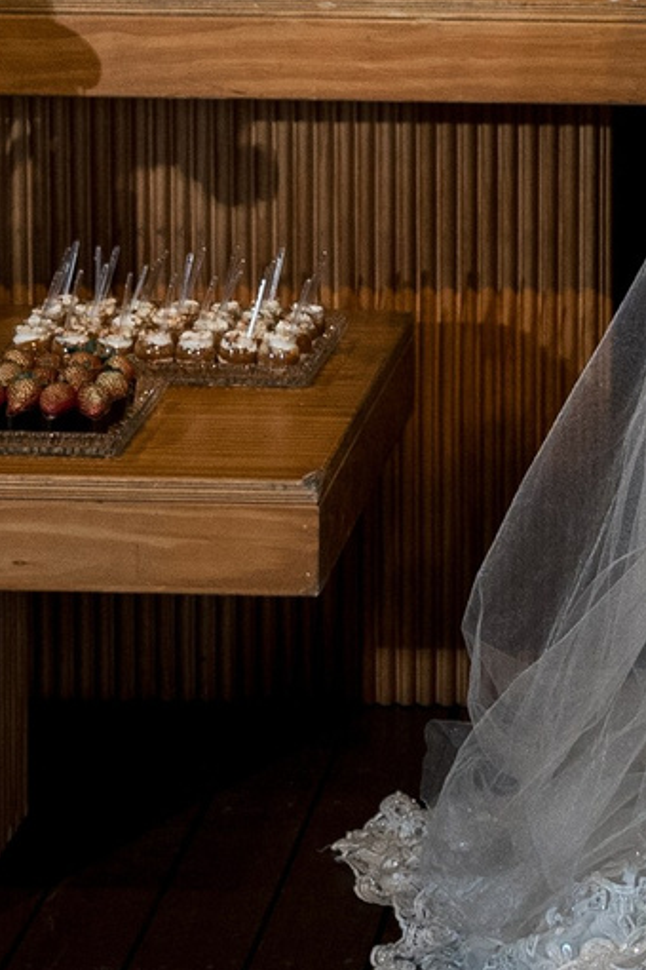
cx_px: 936
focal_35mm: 144
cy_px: -253
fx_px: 3876
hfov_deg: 9.3
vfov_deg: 13.8
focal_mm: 28
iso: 1250
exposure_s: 1/200
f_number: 3.5
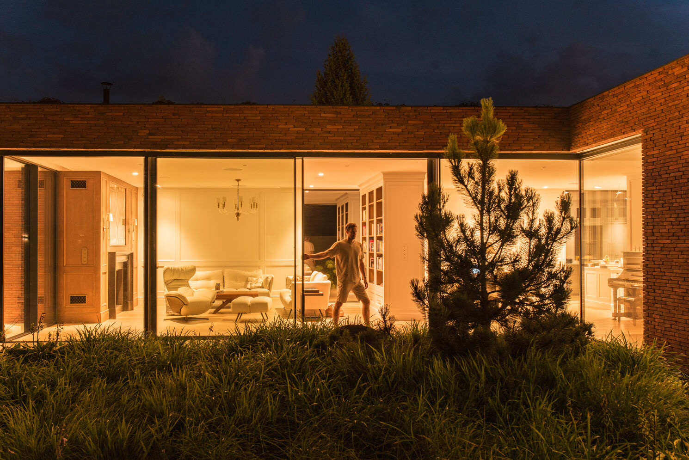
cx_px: 344
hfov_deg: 54.4
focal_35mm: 35
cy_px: 230
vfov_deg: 37.9
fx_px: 670
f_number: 6.3
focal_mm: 35
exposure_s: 1.3
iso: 100
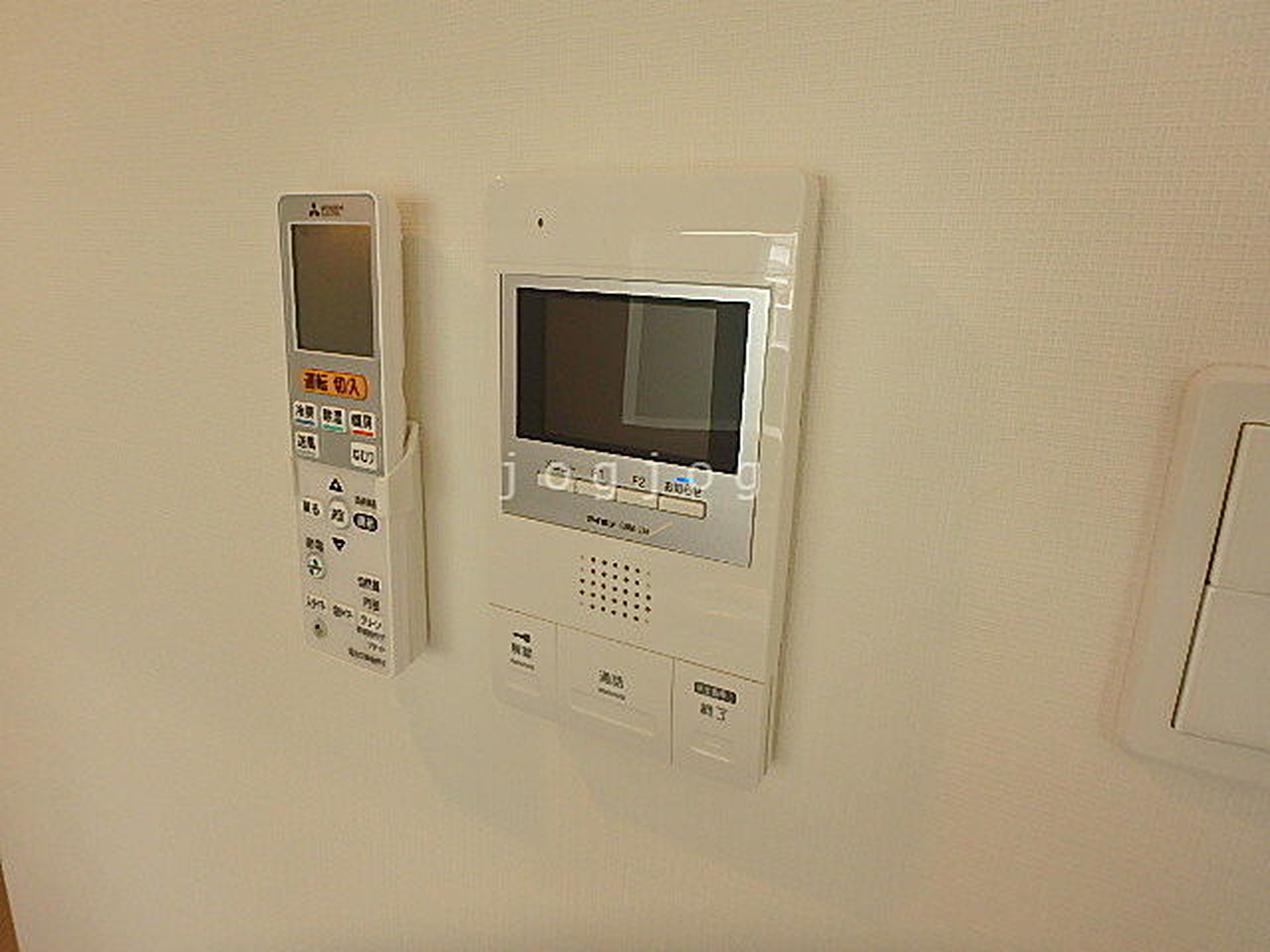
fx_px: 770
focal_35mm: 21
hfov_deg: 79.0
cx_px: 635
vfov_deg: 63.4
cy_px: 476
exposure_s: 1/60
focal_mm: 3.7
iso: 160
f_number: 3.5
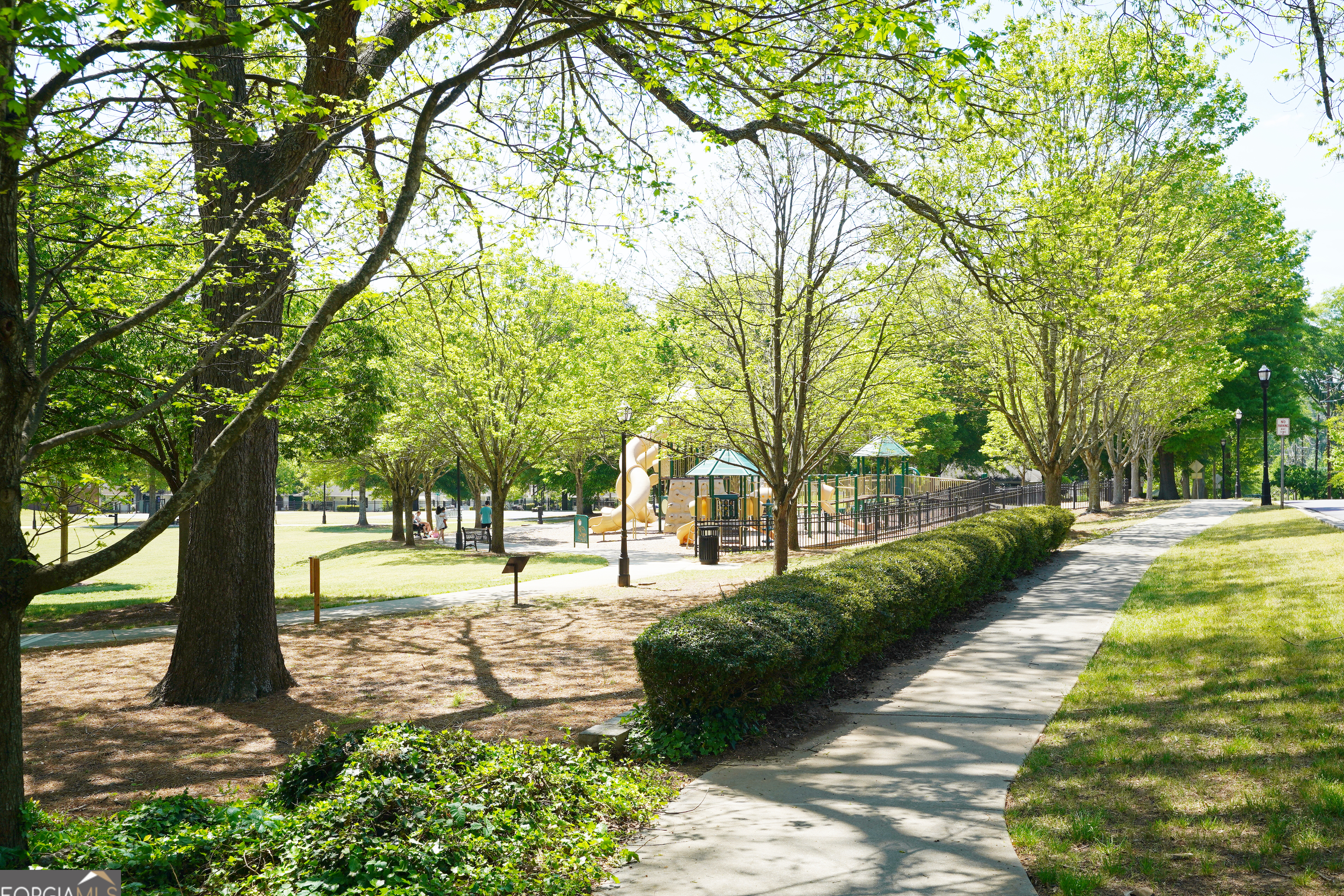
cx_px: 674
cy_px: 455
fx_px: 1344
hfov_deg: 53.1
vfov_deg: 36.9
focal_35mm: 36
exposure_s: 1/125
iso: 100
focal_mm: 35
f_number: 8
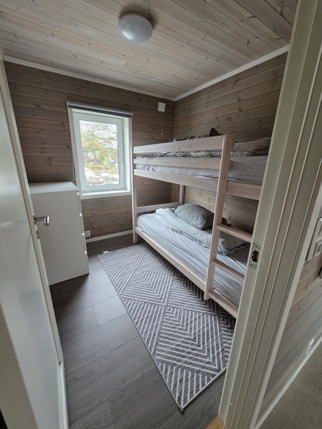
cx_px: 161
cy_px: 214
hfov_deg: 89.9
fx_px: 161
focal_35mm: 13
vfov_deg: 106.2
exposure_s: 1/100
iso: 200
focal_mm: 2.2
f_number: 1.9
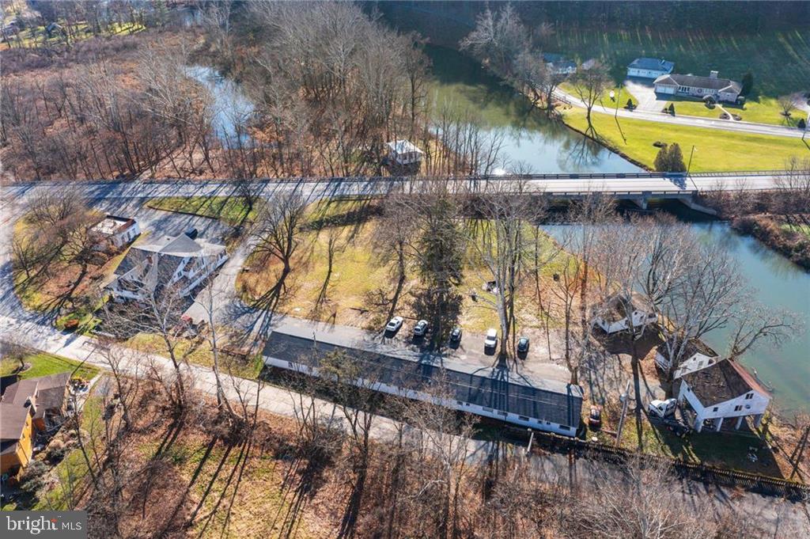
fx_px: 629
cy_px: 270
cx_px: 405
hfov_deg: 65.5
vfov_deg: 46.3
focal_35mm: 28
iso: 100
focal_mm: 10.26
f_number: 4.5
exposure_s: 1/160
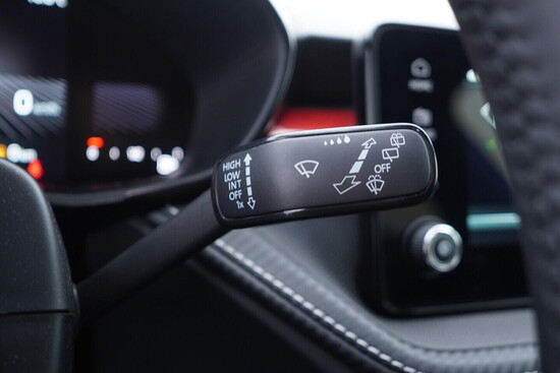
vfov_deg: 36.9
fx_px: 560
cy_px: 186
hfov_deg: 53.1
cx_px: 280
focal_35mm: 36
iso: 320
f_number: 2.8
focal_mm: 24
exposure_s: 1/40
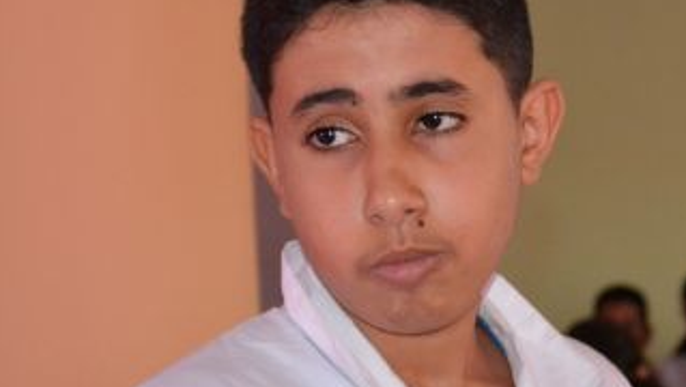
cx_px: 473
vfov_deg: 7.0
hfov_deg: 12.4
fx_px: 3150
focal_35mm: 173
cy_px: 264
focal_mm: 55
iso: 3200
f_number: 5.6
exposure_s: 1/60
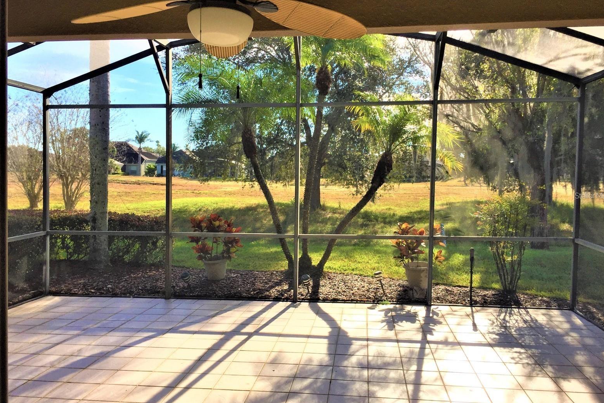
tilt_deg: -5.0
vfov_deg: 42.3
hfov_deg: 60.3
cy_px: 195
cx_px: 301
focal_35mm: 31
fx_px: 520
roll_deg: -1.9
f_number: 2.2
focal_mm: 4.15
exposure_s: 1/1068
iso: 32
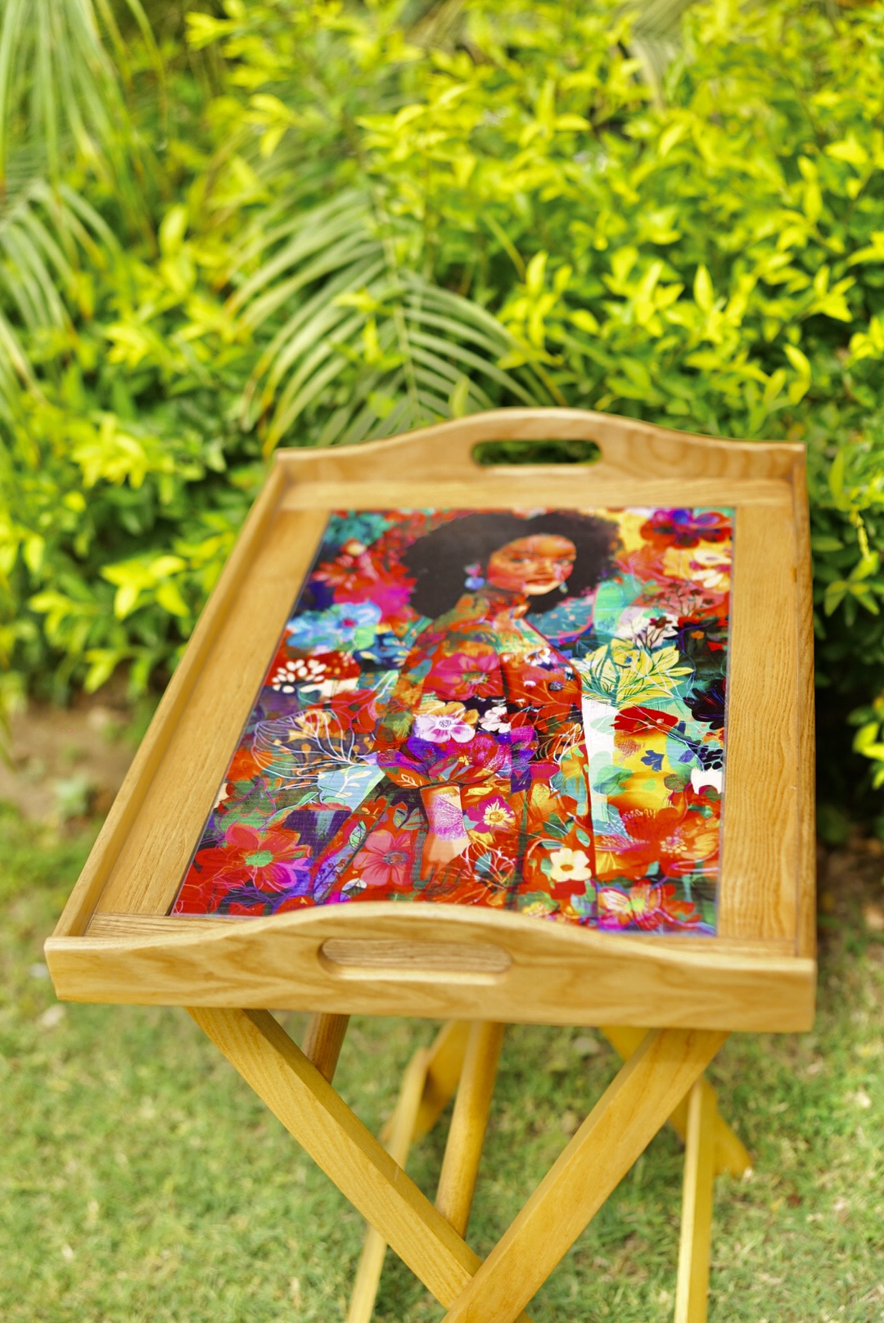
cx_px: 442
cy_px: 662
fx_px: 1912
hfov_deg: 26.0
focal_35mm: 52
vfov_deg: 38.2
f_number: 2
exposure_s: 1/160
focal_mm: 35
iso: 200
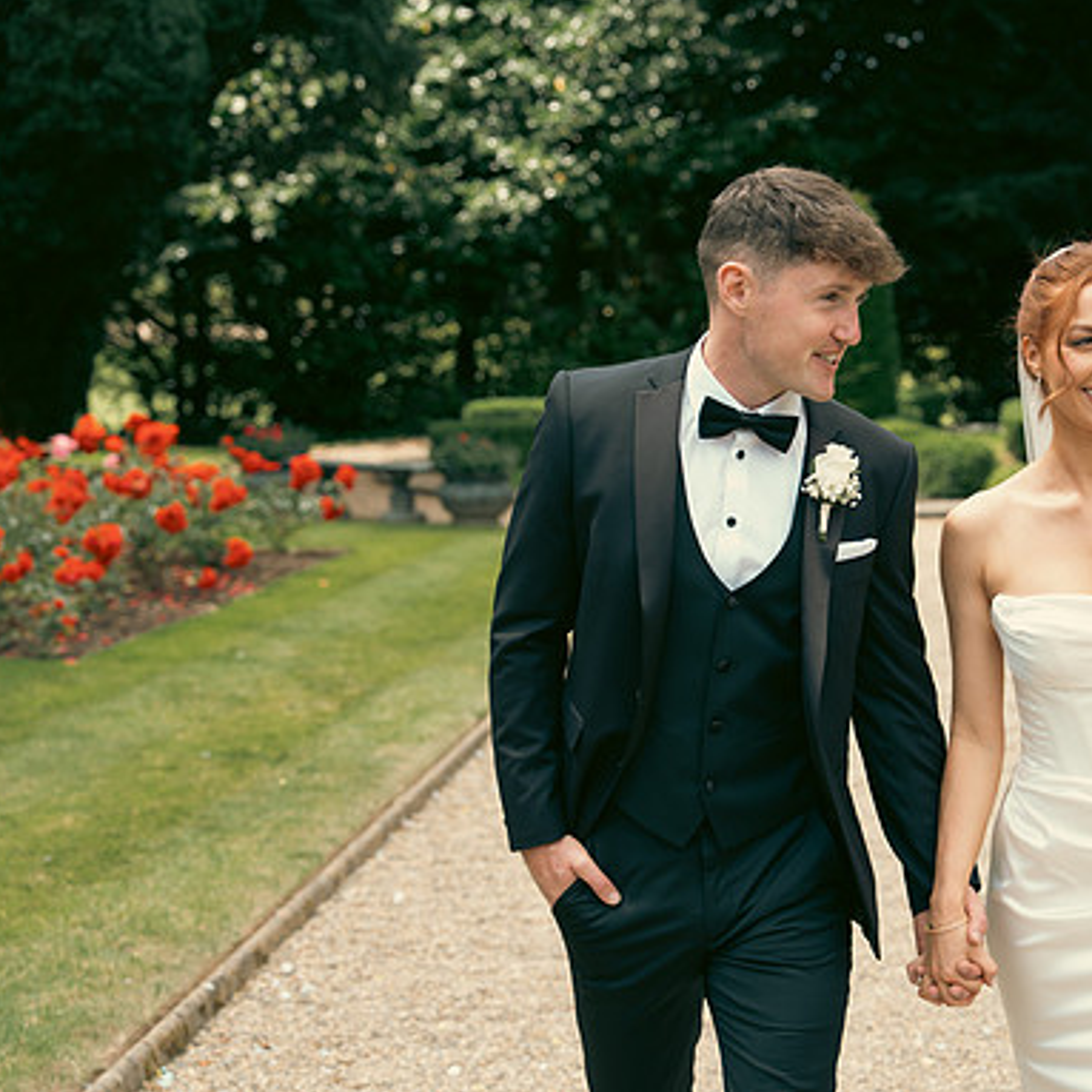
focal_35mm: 67
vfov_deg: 25.7
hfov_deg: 25.5
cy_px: 546
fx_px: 2391
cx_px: 764
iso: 50
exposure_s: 1/160
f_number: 3.5
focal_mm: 52
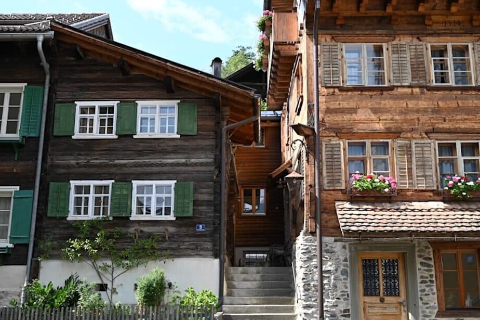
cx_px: 259
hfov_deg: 47.4
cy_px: 145
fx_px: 546
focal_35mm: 41
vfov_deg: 32.6
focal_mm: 37
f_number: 5.6
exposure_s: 1/250
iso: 125
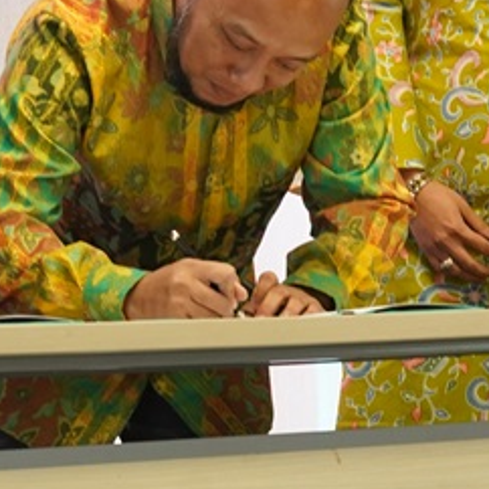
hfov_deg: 6.9
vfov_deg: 6.9
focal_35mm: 253
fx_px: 4044
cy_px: 115
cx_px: 63
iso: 2000
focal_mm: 60
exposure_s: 1/100
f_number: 5.6
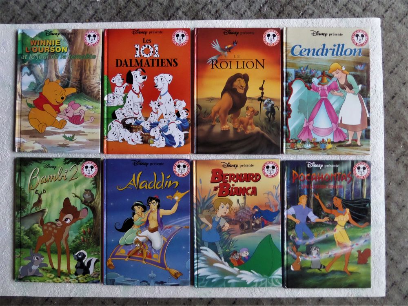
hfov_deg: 71.6
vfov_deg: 56.8
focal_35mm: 24
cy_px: 153
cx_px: 204
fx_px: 283
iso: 480
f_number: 3.2
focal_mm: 4
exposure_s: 1/30
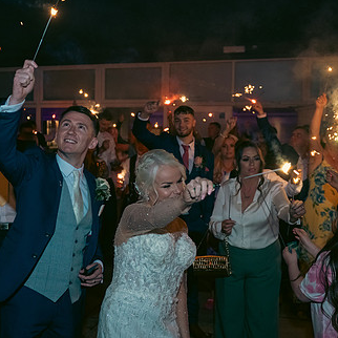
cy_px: 181
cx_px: 100
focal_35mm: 49
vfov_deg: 34.7
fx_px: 541
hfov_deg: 34.2
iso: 800
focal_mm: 32
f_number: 3.5
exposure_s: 1/160
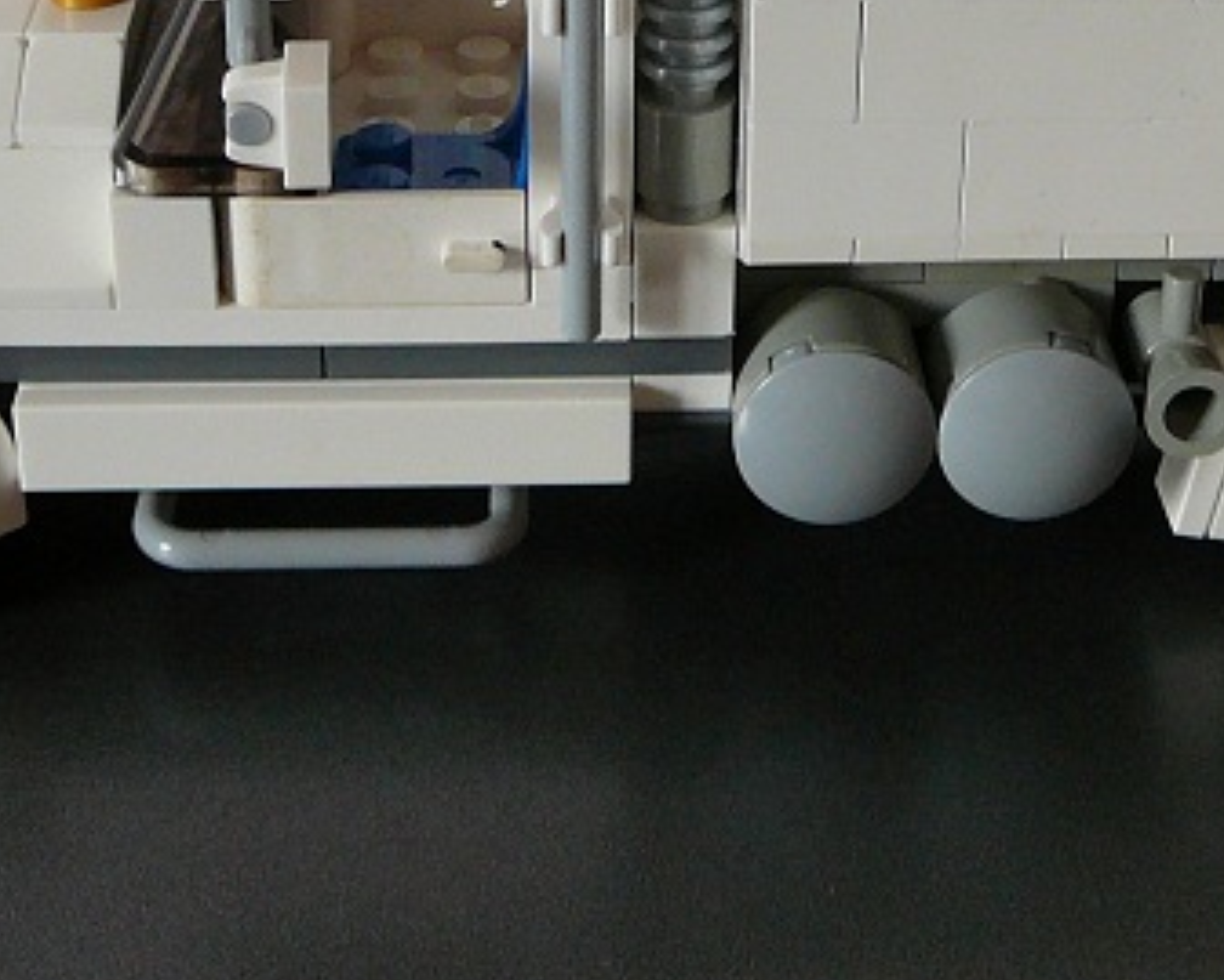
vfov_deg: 19.3
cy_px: 106
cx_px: 743
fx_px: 2826
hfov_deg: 24.4
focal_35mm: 78
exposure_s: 1/30
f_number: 2.8
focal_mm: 5.2
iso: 160
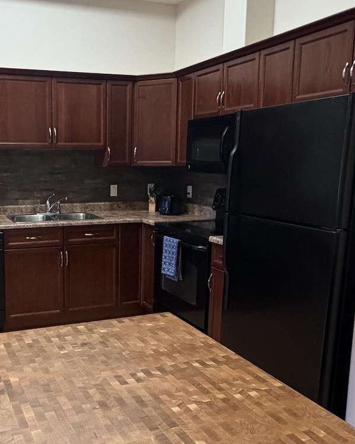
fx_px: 460
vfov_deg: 51.5
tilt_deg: -12.5
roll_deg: +0.6
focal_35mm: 35
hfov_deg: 40.9
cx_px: 86
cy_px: 231
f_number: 2.2
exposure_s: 1/60
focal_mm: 2.22
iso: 320
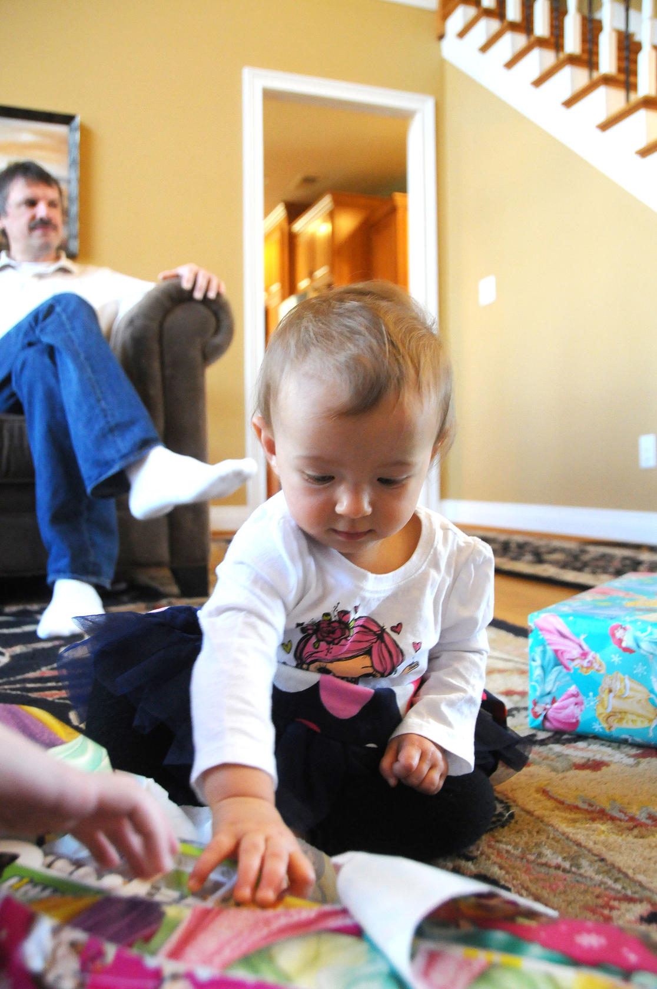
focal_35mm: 30
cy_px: 494
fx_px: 823
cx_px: 328
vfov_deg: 62.0
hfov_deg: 43.5
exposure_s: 1/60
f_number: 3.5
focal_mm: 20
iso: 1250
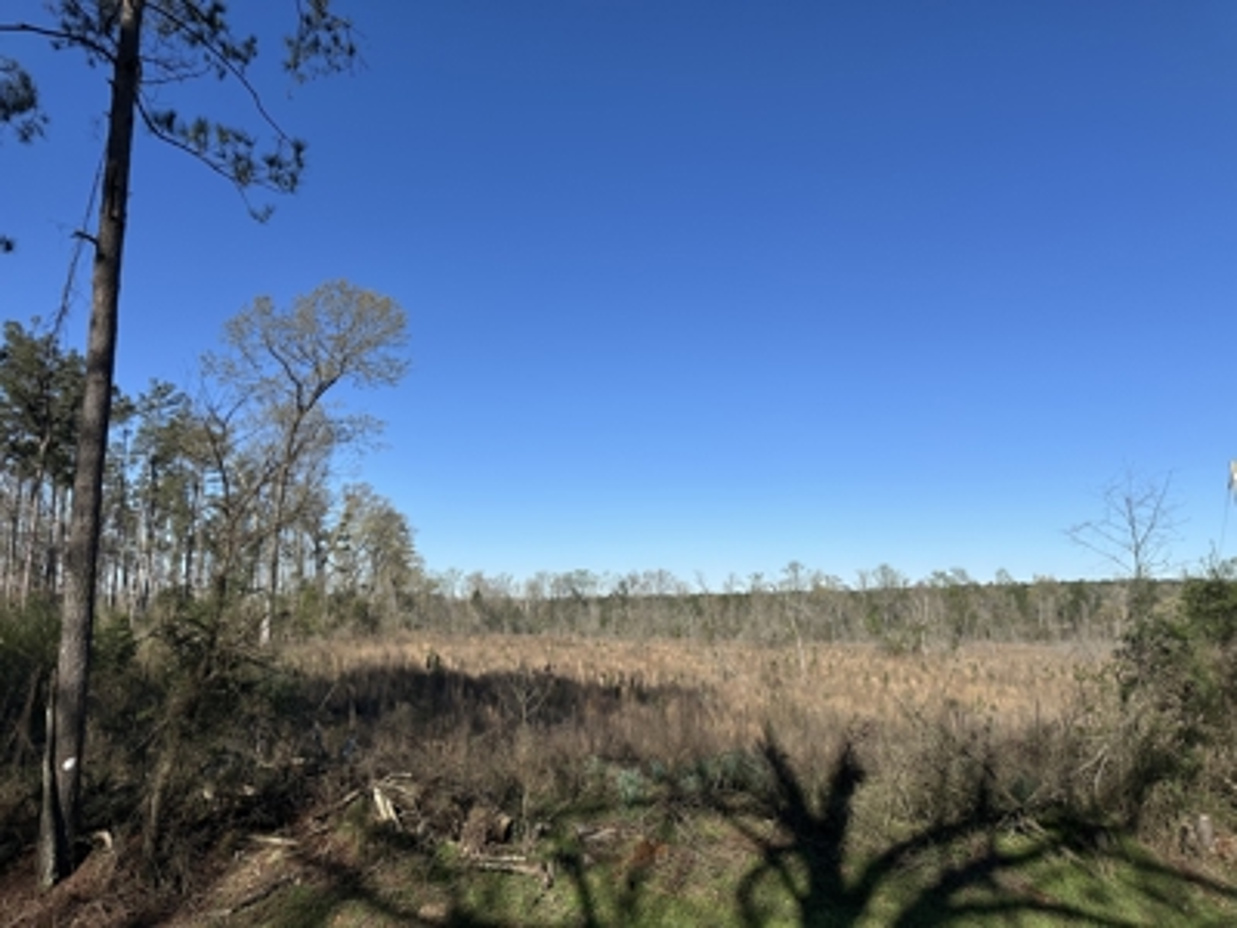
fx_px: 858
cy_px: 464
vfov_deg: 56.8
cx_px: 618
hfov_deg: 71.6
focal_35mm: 24
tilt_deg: +10.0
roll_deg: -1.0
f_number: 1.78
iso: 80
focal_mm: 6.86
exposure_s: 1/5525
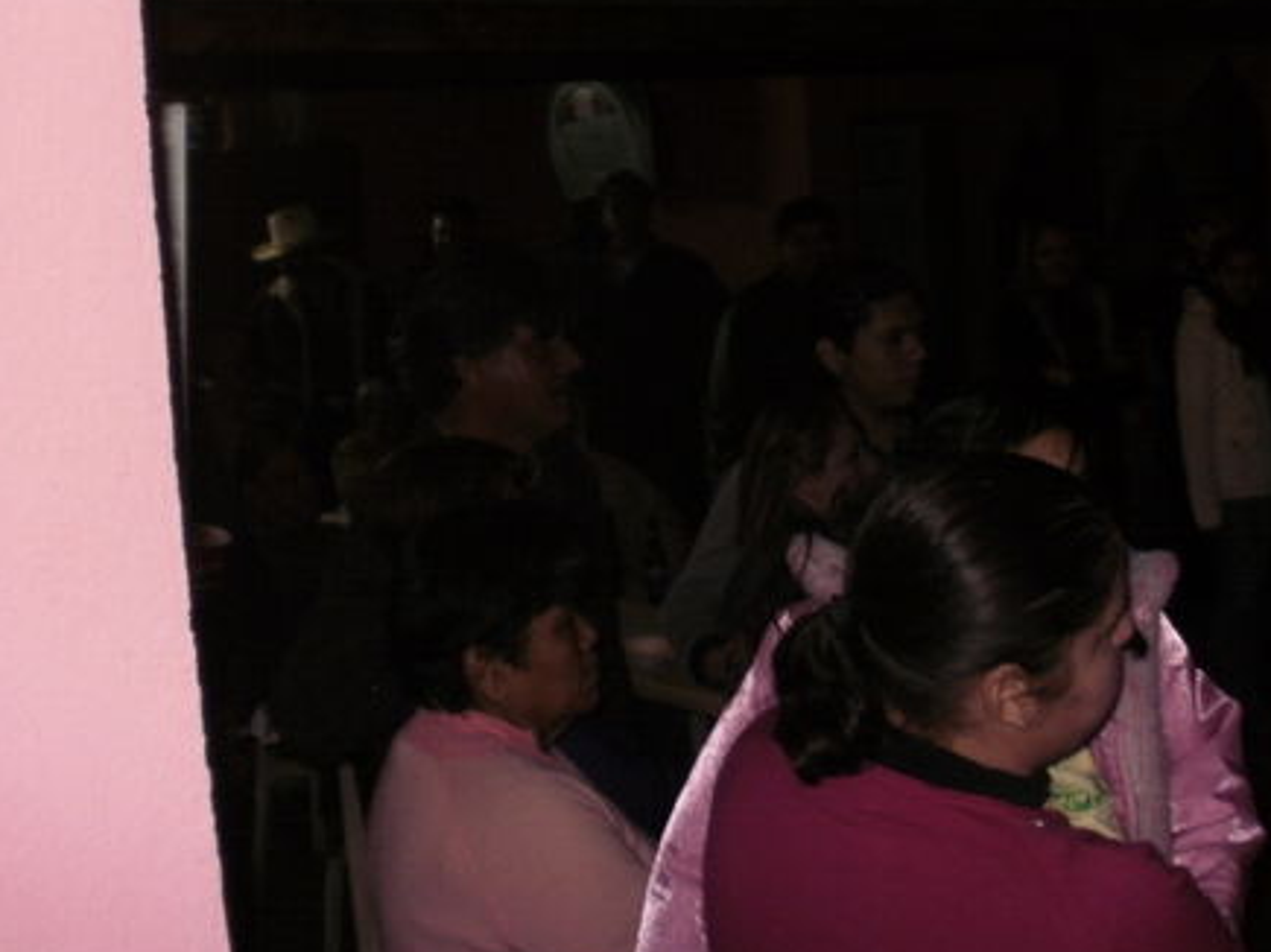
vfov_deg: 27.3
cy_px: 312
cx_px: 859
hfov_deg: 35.8
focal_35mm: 53
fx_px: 1945
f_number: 3.5
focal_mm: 6.3
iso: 125
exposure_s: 1/30
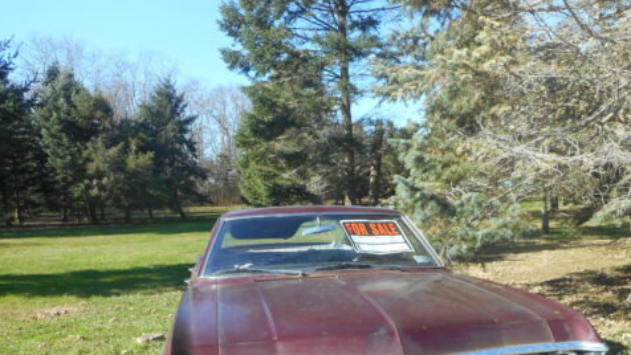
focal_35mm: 33
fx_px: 552
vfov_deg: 34.6
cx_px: 349
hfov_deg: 59.3
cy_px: 283
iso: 80
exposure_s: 1/250
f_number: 3.7
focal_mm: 4.5
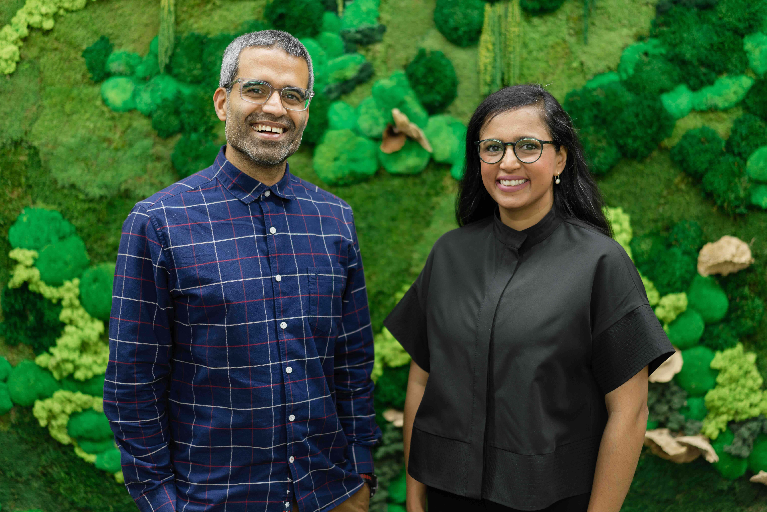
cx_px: 384
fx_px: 1172
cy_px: 256
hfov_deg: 36.2
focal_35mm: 55
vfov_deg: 24.6
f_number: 1.8
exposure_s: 1/40
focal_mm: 55
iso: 100
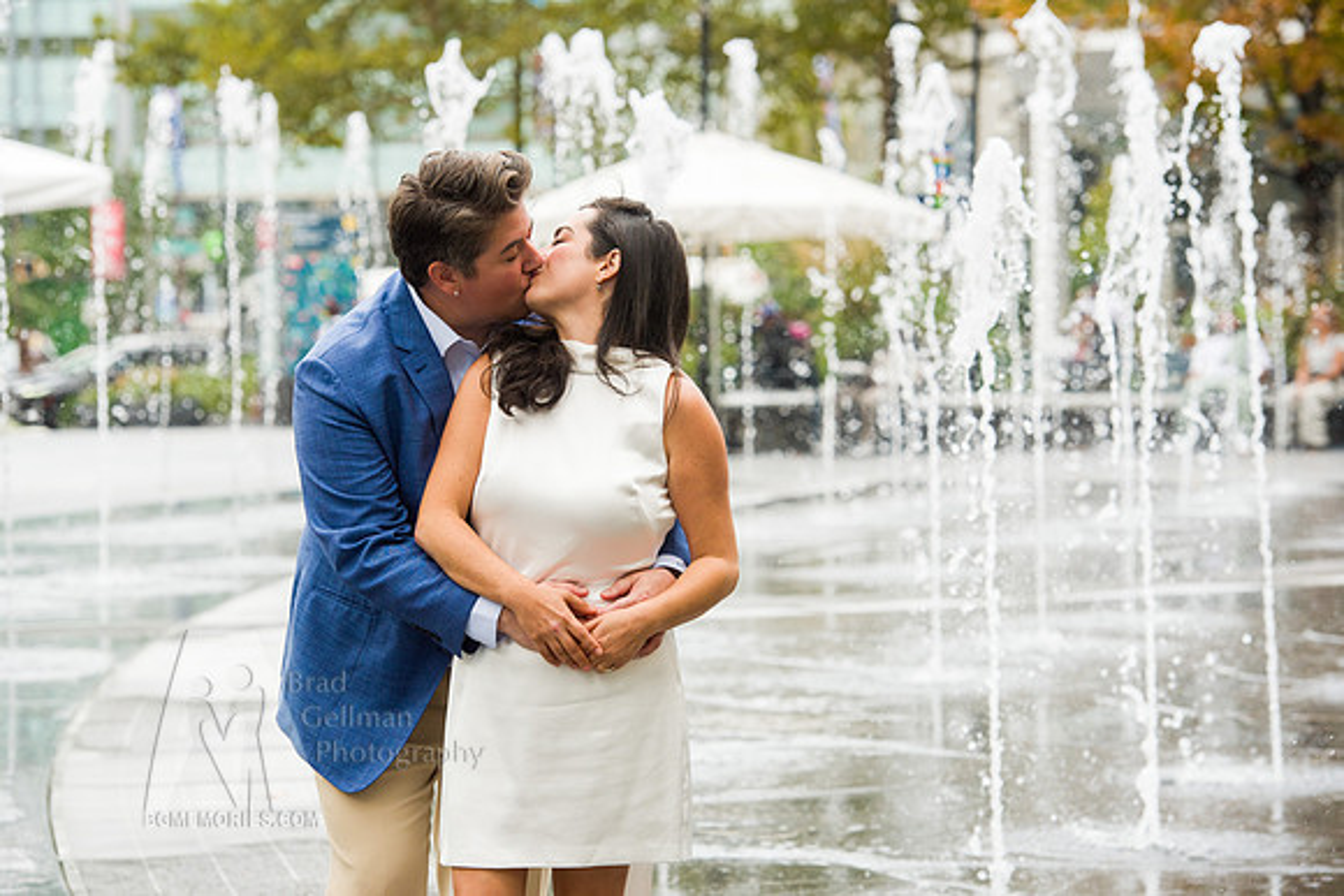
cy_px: 448
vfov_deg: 10.6
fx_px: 4854
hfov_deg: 15.8
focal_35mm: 130
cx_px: 672
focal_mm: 130
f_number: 5
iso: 800
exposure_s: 1/500
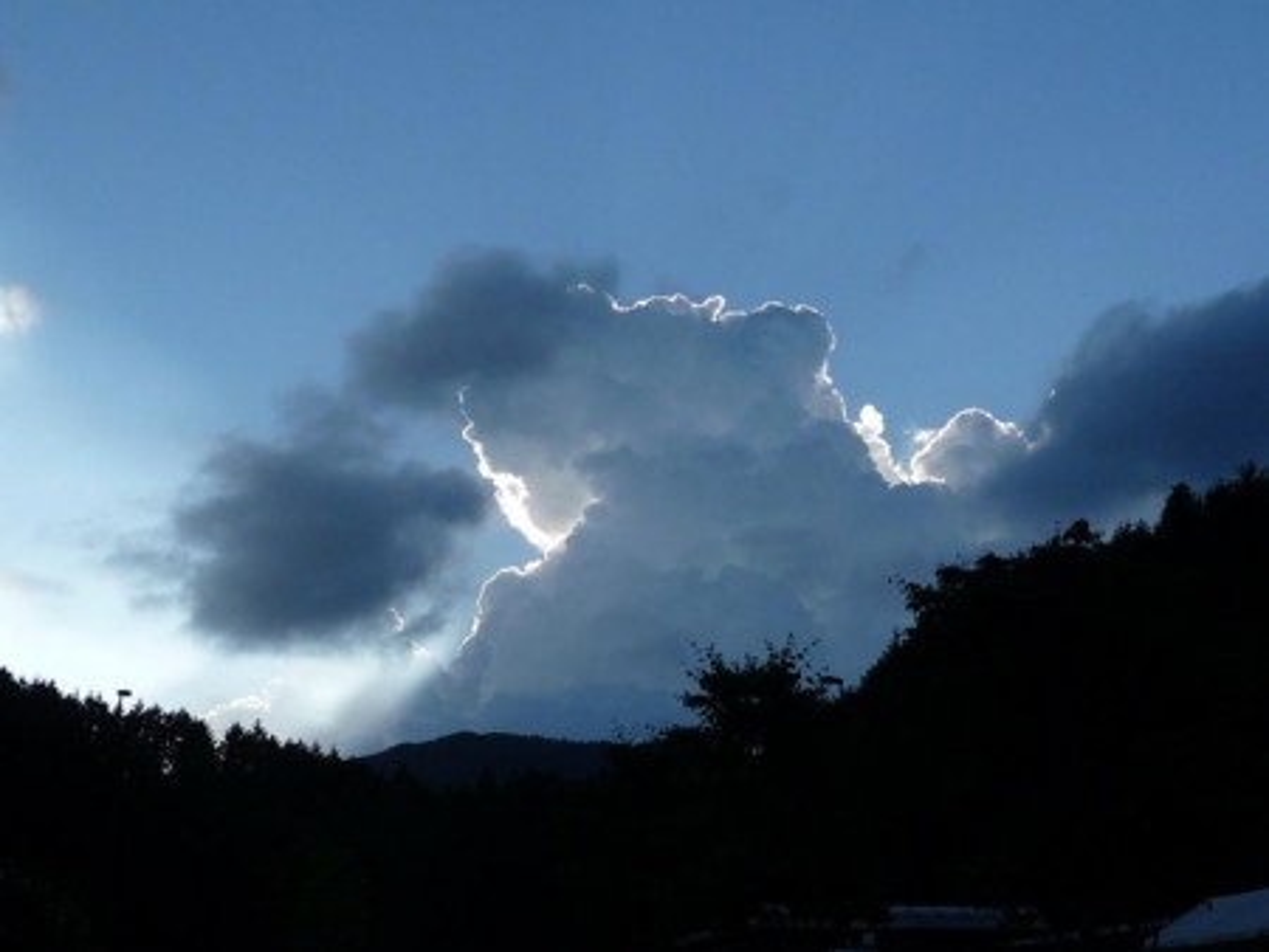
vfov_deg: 25.7
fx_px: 2091
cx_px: 634
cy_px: 476
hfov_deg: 33.8
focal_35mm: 57
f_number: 3.6
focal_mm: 5.6
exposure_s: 1/1300
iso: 100
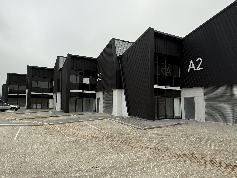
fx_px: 151
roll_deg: -2.5
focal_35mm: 22
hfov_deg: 75.8
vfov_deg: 61.1
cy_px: 91
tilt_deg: +6.0
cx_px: 99
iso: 50
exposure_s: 1/602
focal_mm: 2.22
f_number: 2.2
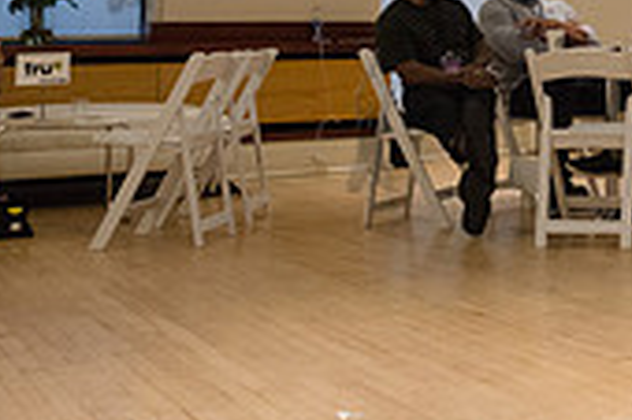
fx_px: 1438
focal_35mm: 82
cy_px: -54
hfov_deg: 22.0
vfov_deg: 16.1
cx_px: 848
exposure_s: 1/320
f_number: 4
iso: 2500
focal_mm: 24
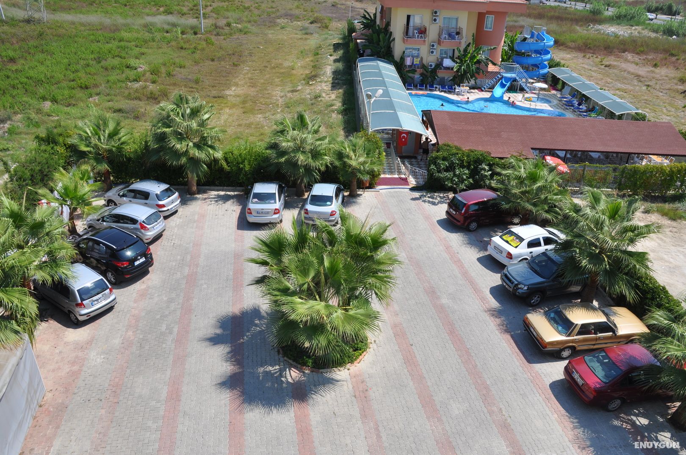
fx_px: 514
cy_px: 228
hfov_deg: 67.4
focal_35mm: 27
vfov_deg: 47.8
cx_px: 343
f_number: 9
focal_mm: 18
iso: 200
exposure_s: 1/320
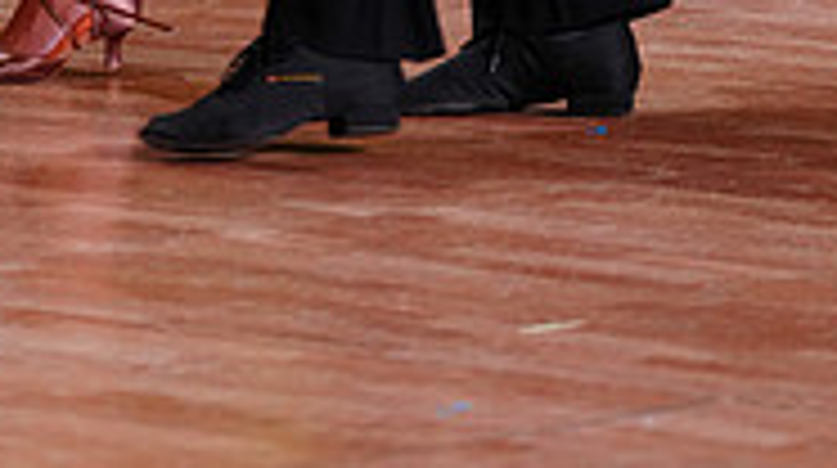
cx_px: 299
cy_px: -819
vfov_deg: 3.3
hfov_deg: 6.0
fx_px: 7978
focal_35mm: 360
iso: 1250
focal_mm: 110
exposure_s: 1/400
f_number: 2.8
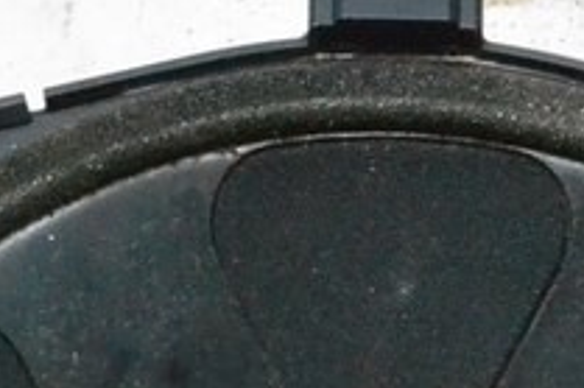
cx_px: 419
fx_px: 3096
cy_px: 769
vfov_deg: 6.9
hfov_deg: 10.8
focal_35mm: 191
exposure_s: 1/125
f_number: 10
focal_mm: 26
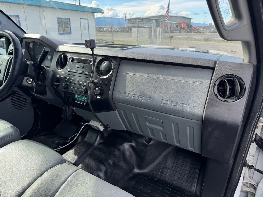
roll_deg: +0.3
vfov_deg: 56.8
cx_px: 132
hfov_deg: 71.6
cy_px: 98
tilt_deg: -18.3
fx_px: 182
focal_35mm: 24
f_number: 1.78
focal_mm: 6.76
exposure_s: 1/633
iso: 80
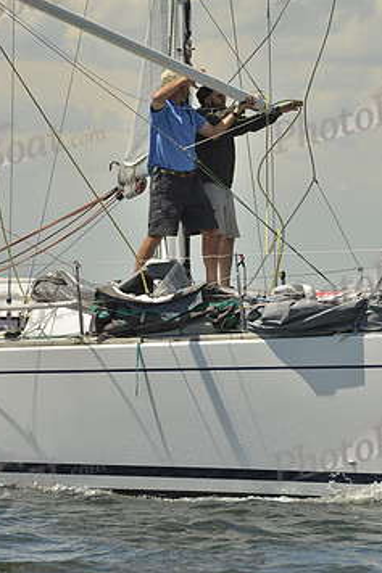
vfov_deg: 6.3
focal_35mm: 326
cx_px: 189
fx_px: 5193
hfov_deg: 4.2
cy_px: 219
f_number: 8
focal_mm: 200
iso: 280
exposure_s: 1/1600
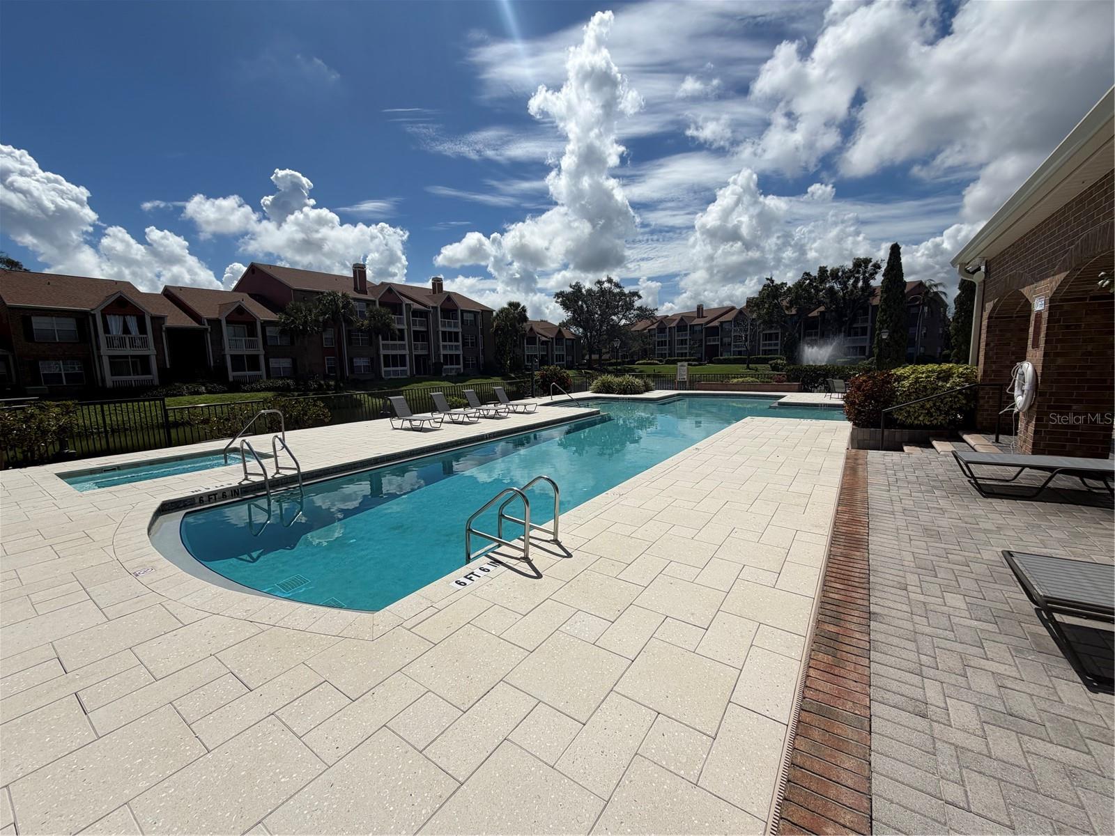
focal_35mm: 14
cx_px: 558
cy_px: 418
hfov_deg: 102.1
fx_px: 451
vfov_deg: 85.7
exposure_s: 1/2717
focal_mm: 2.22
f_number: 2.2
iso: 20
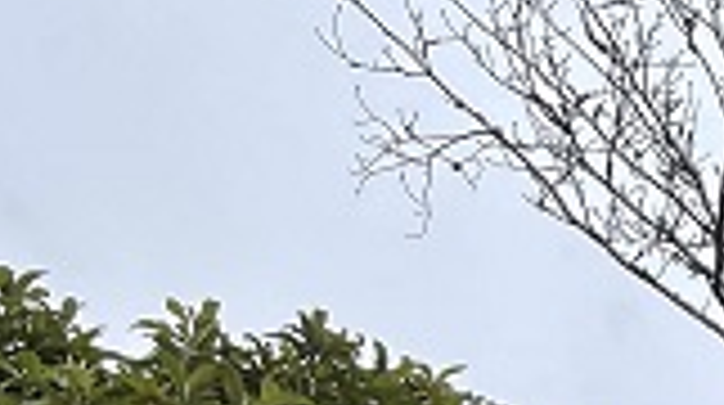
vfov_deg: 9.1
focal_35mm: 122
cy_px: 891
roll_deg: -1.6
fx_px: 2339
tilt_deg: +25.7
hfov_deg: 15.2
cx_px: 1304
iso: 50
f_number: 1.6
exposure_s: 1/121
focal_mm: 5.1
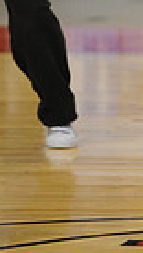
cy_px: -44
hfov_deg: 1.4
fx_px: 5749
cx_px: 475
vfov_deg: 2.5
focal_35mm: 856
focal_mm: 195
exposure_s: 1/640
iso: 5000
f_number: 3.2
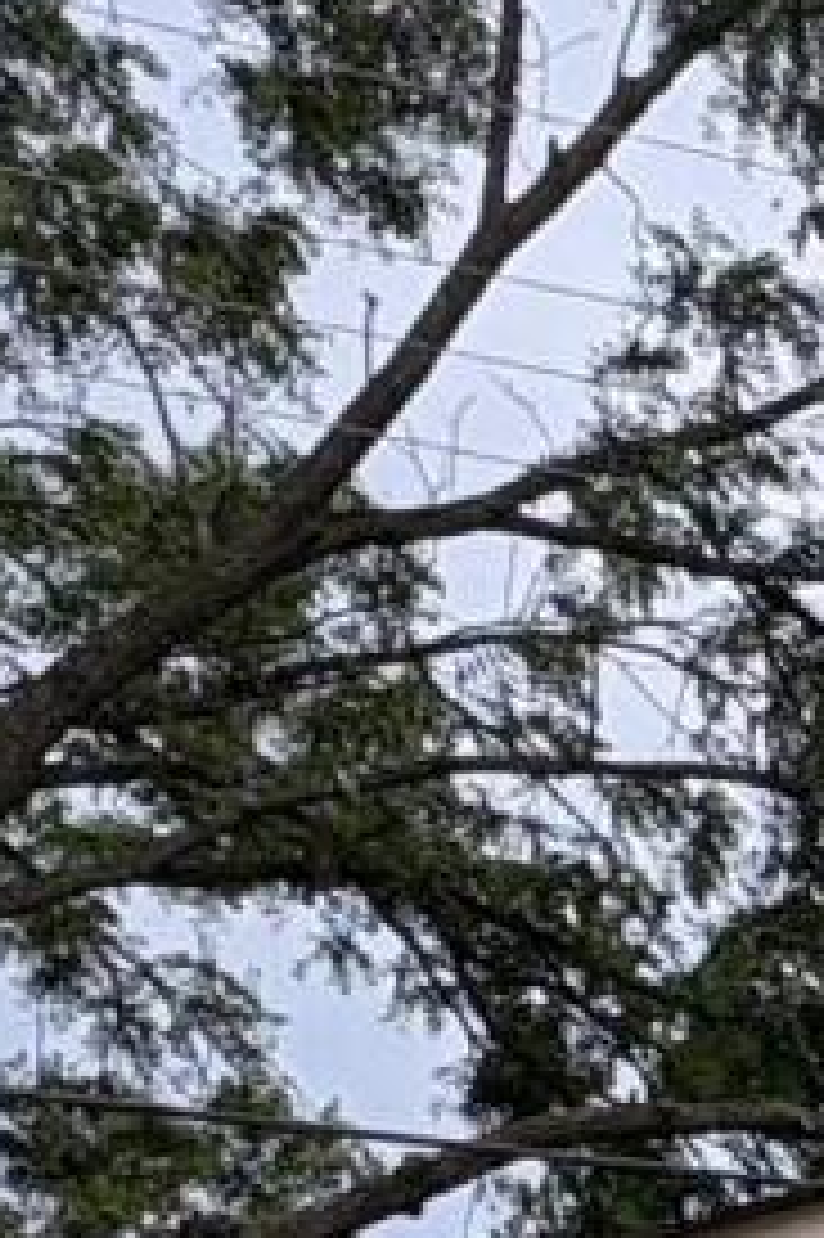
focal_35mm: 106
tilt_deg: +4.2
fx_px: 3644
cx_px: 2269
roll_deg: -1.3
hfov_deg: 10.3
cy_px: 2147
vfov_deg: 16.5
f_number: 2.2
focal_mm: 2.22
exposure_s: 1/152
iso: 40
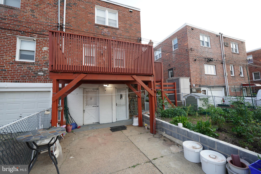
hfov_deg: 97.6
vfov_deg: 74.7
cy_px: 87
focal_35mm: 16
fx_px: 114
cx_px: 130
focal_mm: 10.5
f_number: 4
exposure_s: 1/160
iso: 125
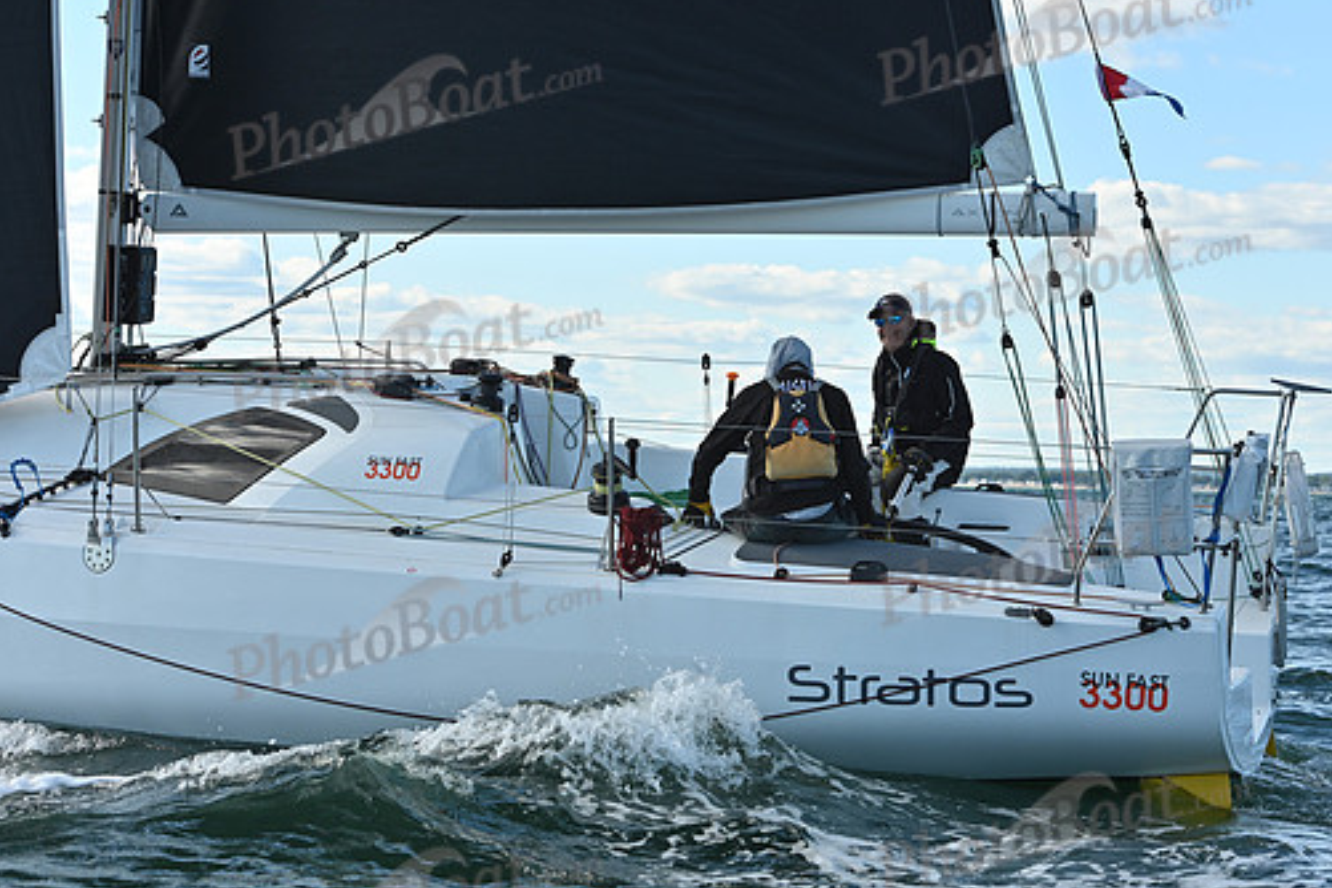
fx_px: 2997
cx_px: 742
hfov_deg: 25.0
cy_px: 456
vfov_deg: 16.9
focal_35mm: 81
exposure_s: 1/1250
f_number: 6.3
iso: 320
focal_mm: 70
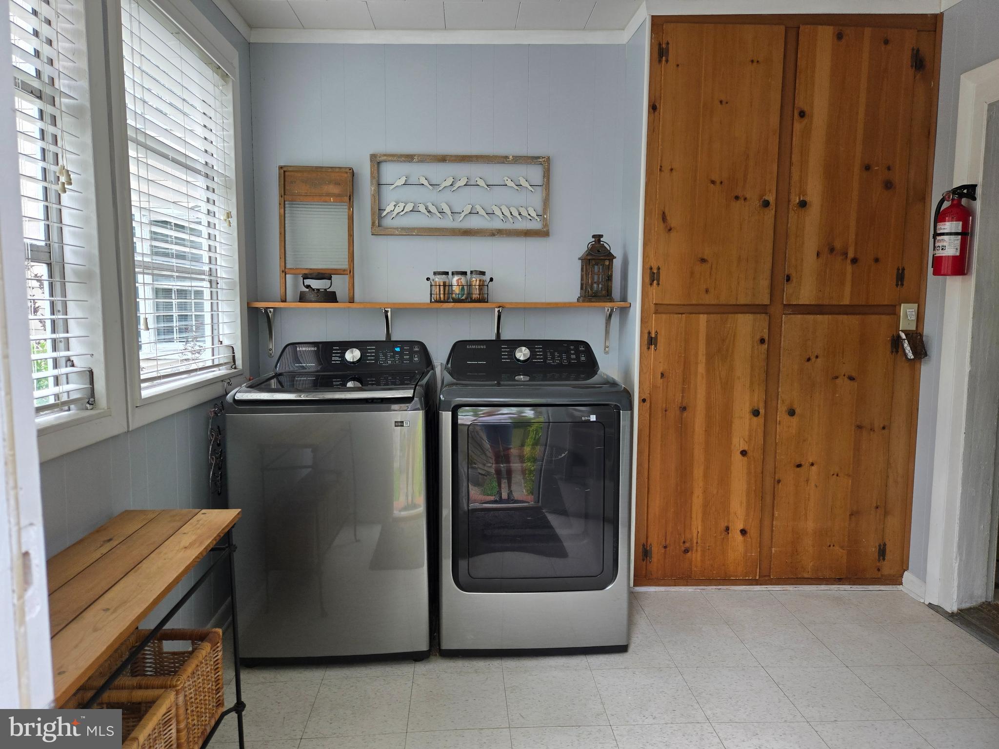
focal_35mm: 23
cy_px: 374
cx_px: 500
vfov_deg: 58.9
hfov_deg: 73.9
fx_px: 664
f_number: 1.8
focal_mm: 5.4
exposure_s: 1/180
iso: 80
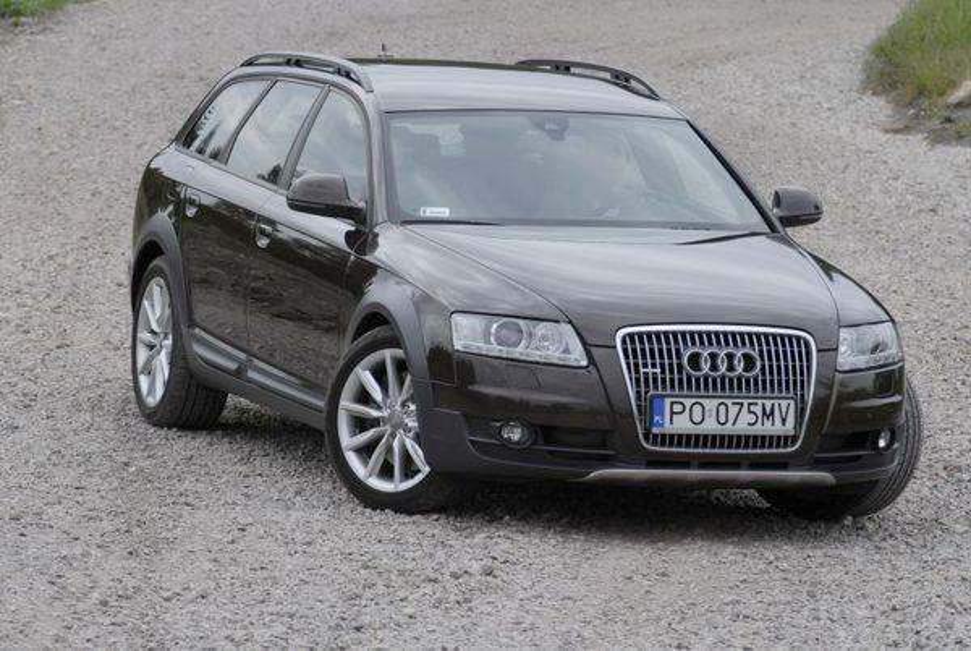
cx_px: 486
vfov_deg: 5.1
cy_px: 326
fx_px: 7293
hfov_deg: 7.6
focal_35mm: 270
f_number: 6.3
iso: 100
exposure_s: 1/160
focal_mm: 180
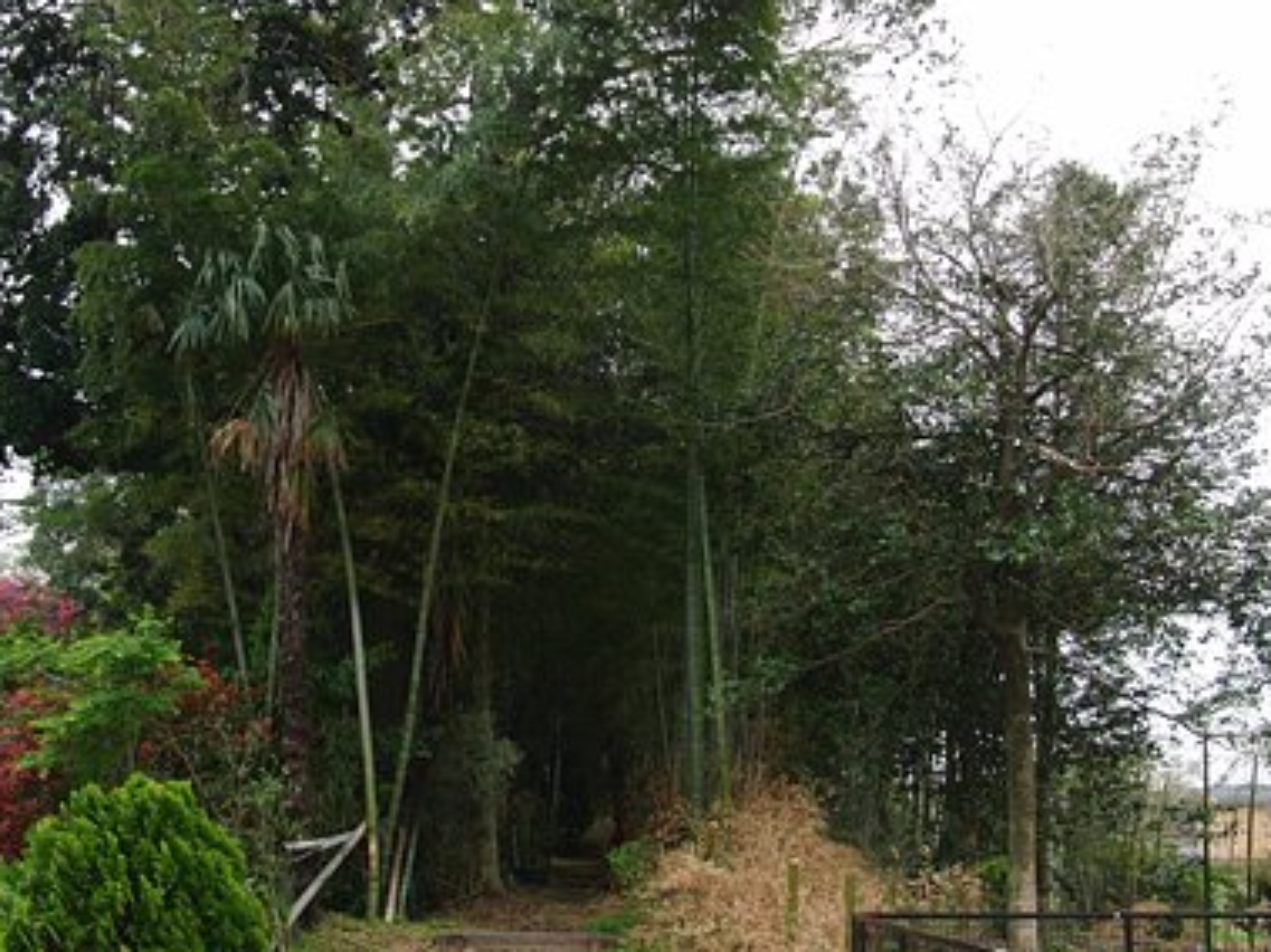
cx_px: 516
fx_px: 1835
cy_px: 419
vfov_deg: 29.1
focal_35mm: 50
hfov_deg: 38.1
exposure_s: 1/400
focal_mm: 6.42
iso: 100
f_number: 3.6
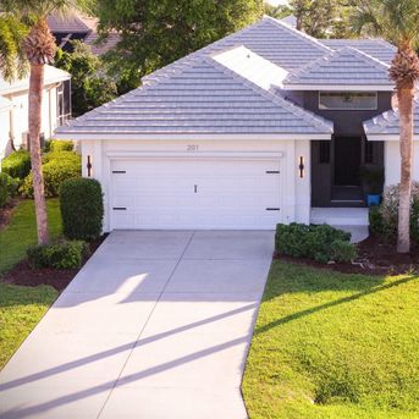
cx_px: 304
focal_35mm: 90
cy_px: 199
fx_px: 1232
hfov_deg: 19.2
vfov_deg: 19.3
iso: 200
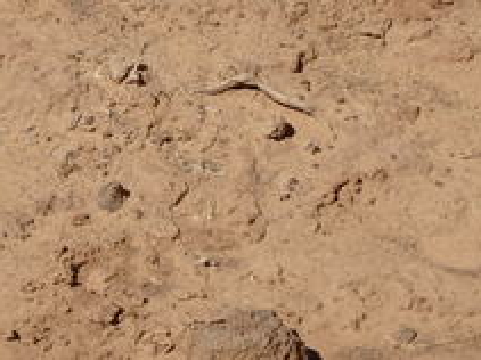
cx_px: 93
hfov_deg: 11.4
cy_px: -65
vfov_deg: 8.5
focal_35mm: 173
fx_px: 2403
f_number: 5.7
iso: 125
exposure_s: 1/800
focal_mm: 13.1
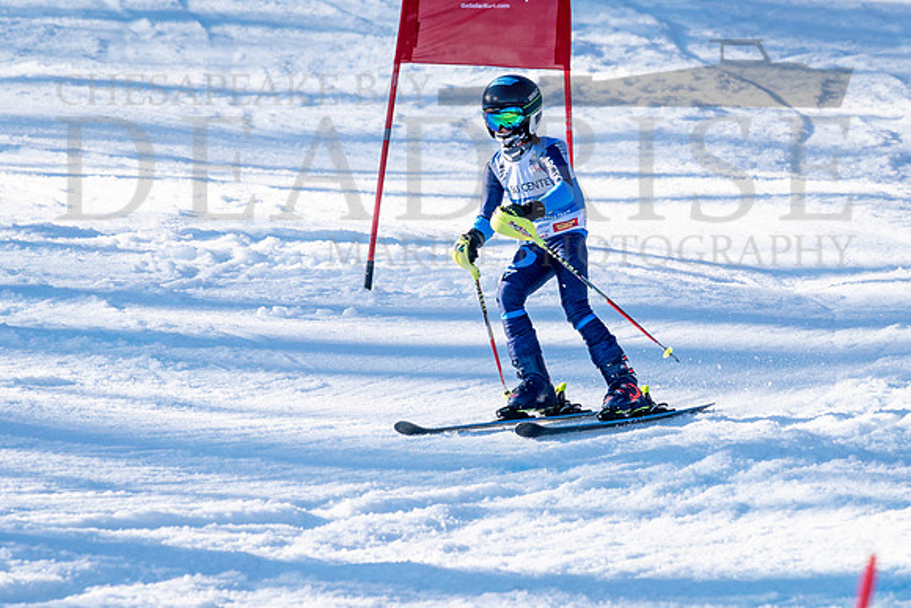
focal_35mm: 740
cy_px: 321
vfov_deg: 1.9
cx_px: 603
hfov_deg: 2.8
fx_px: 18738
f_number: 8
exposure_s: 1/2000
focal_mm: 560
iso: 1250
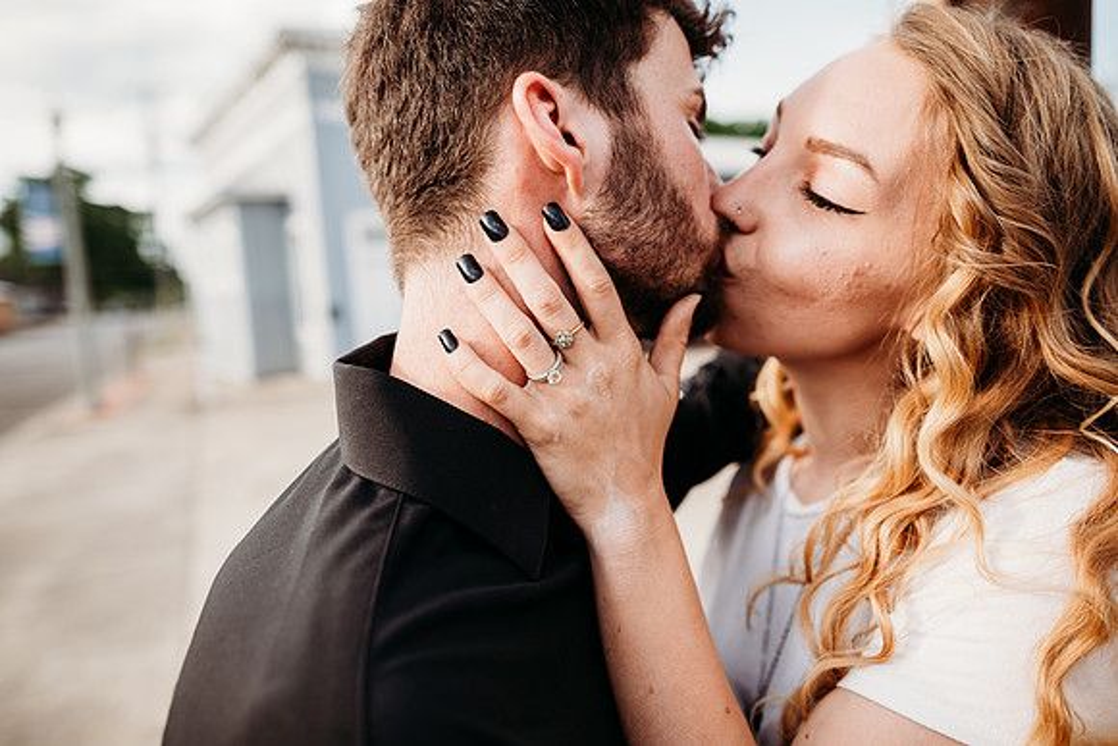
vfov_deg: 53.2
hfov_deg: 73.7
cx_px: 559
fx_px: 745
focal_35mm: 24
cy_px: 373
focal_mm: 24
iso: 100
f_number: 2.8
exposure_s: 1/640
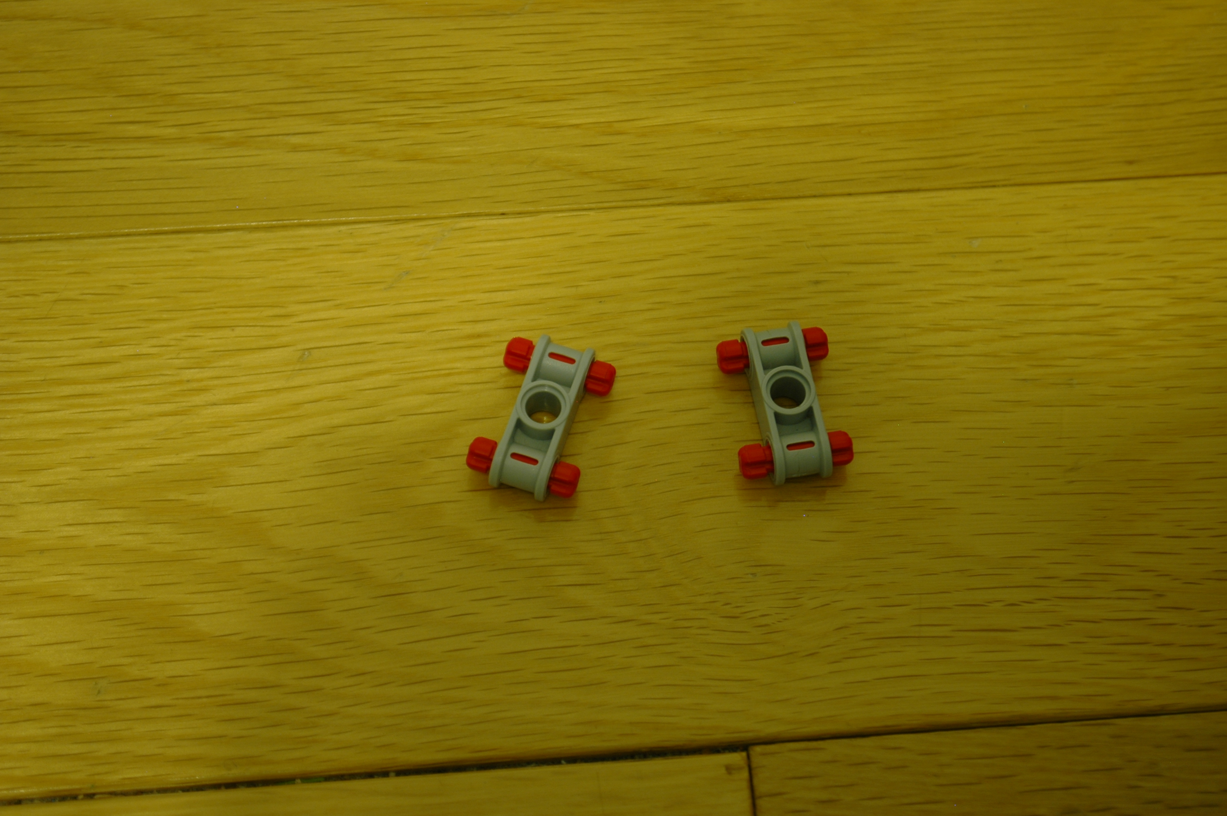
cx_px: 614
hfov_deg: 24.6
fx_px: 2809
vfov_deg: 16.5
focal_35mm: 82
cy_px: 408
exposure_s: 1
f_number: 5.6
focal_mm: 55
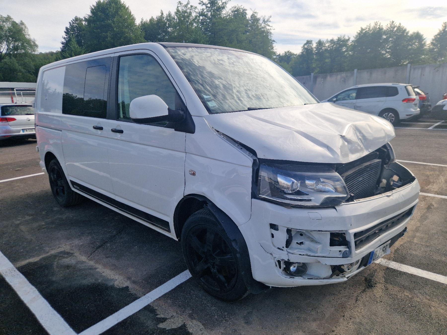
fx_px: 297
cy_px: 168
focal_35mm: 23
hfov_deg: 73.9
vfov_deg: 58.9
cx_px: 224
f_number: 1.8
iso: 50
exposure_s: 1/1111
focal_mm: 5.4
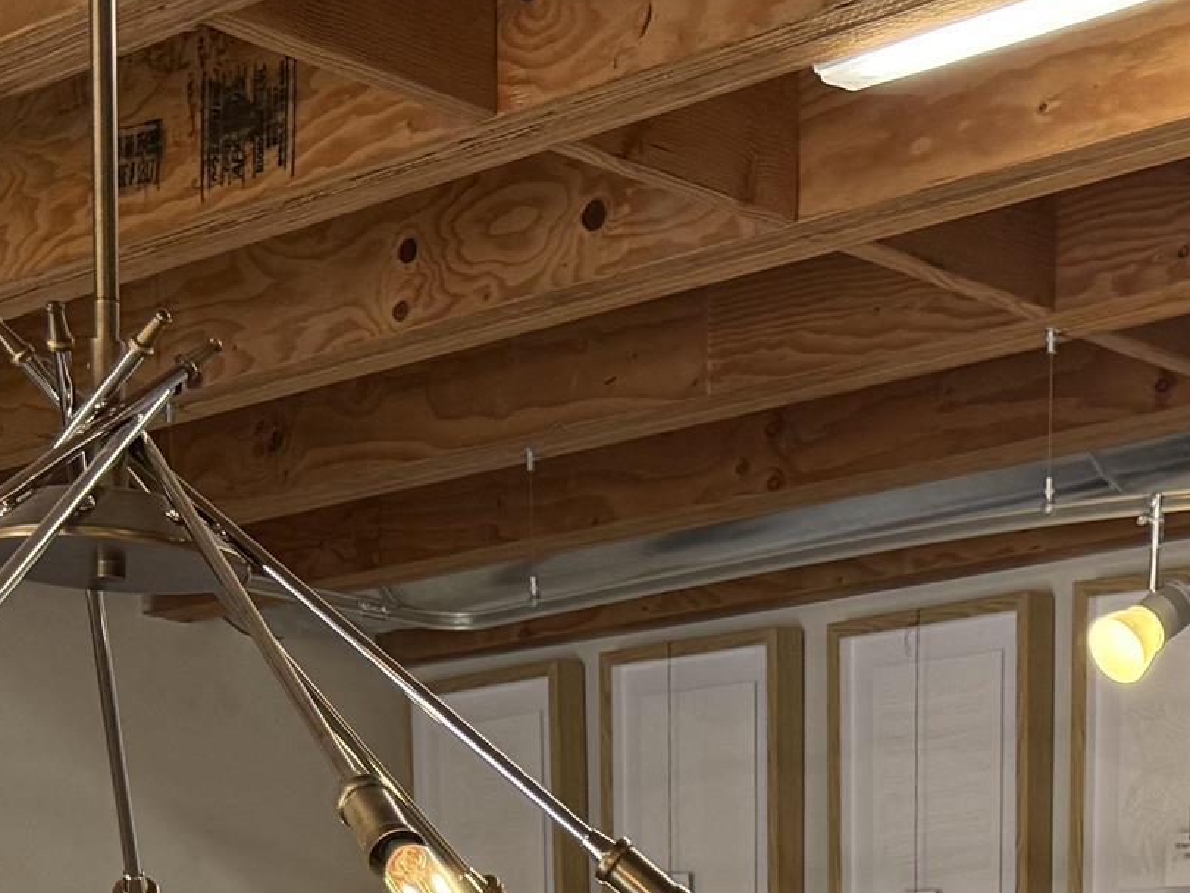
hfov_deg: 21.2
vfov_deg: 14.5
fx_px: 3129
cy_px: 1561
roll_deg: +0.2
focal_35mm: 91
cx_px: 1014
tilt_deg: -5.8
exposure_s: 1/226
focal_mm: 6.76
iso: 200
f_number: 1.78
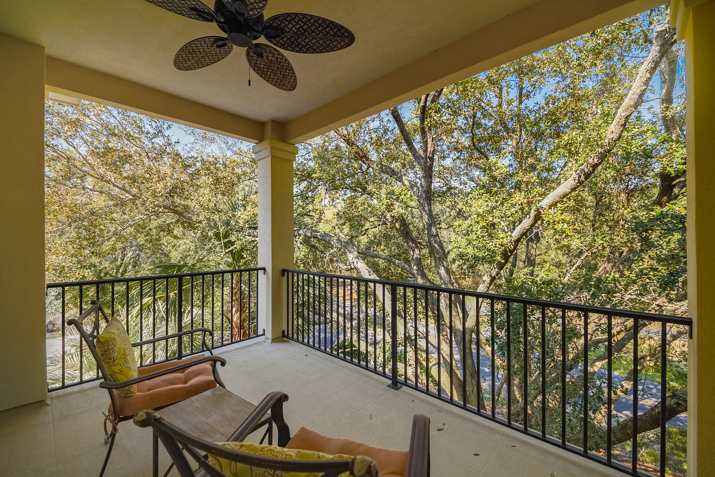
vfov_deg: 81.2
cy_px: 238
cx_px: 358
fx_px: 278
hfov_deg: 104.2
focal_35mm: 14
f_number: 5.6
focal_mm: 14
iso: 100
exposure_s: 1/125
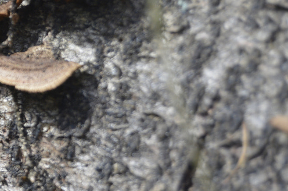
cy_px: 106
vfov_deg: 6.8
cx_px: -53
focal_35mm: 201
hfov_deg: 10.1
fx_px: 1608
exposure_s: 1/125
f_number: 5.6
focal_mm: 55
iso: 180
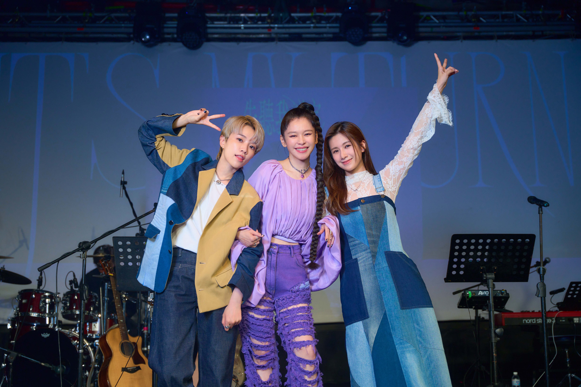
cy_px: 194
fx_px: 762
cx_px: 290
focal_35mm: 47
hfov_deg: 41.8
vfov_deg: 28.5
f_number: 2.8
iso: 320
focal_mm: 47.2
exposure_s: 1/250
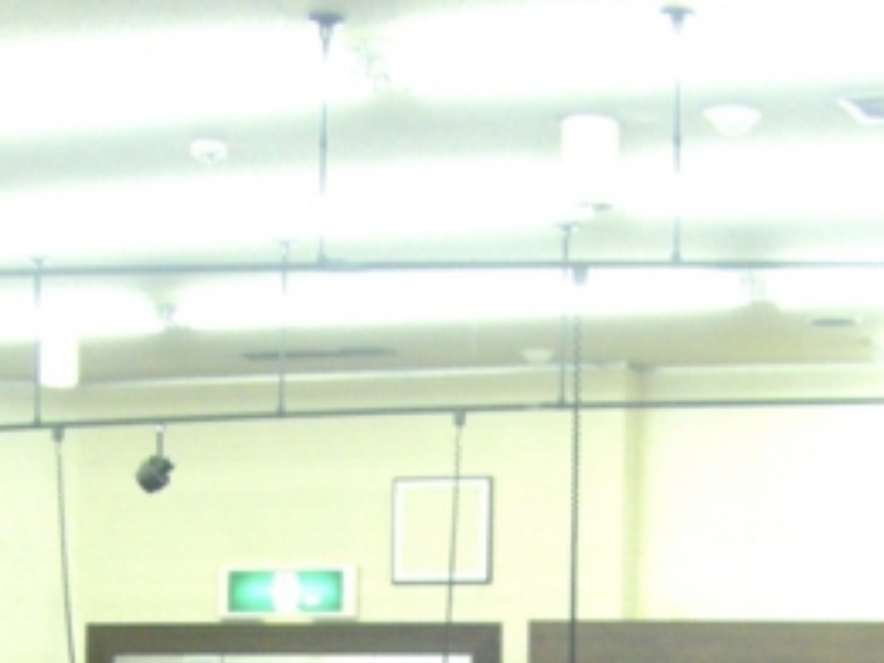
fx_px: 2988
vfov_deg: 12.2
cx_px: 598
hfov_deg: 16.8
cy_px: 918
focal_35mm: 117
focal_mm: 6.3
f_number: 3.5
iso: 250
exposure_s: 1/50
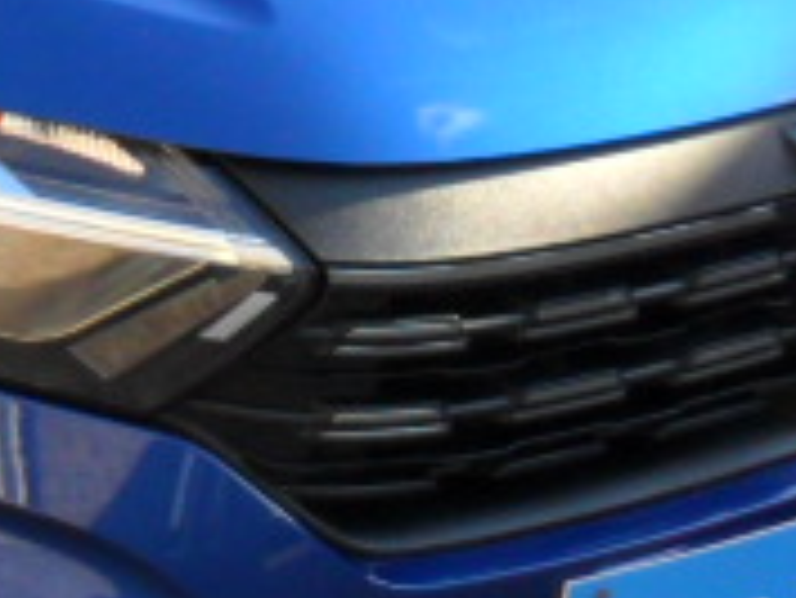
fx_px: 3590
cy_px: -72
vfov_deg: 9.4
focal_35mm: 156
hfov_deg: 11.7
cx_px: -643
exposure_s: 1/250
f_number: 3.5
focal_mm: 4.9
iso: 100
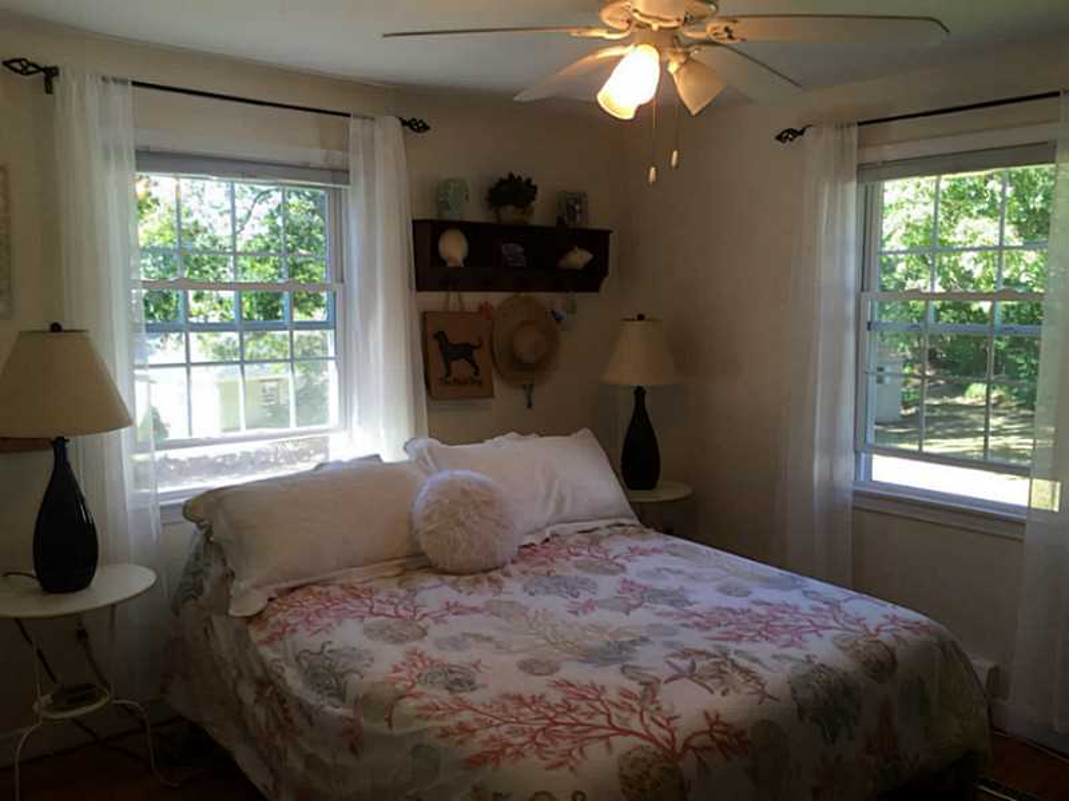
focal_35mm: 29
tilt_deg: -6.1
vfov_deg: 48.2
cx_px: 534
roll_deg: -1.1
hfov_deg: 61.7
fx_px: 896
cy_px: 400
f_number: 2.2
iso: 32
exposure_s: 1/60
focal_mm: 4.15
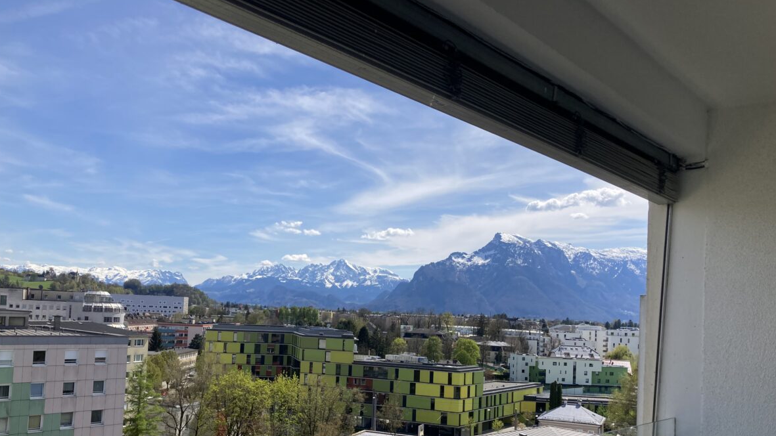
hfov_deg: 62.6
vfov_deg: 37.4
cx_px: 384
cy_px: 290
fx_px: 638
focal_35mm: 31
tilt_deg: +3.2
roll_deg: -2.1
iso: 20
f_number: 1.8
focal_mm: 3.99
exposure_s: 1/3040
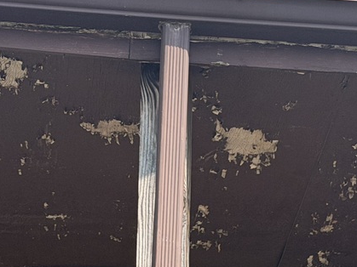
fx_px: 1701
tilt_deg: +20.1
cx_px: 243
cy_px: 288
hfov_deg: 12.0
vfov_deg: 8.9
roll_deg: -0.1
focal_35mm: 165
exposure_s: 1/2342
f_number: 1.78
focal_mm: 6.76
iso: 100
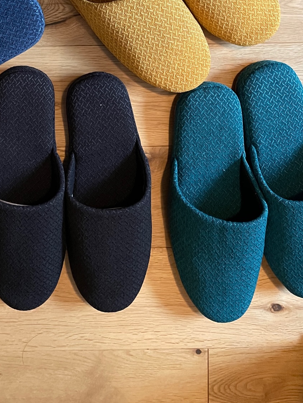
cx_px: 53
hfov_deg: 30.0
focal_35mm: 47
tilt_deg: -88.1
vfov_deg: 38.7
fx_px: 548
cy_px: 75
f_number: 1.6
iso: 500
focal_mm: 4.2
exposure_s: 1/25
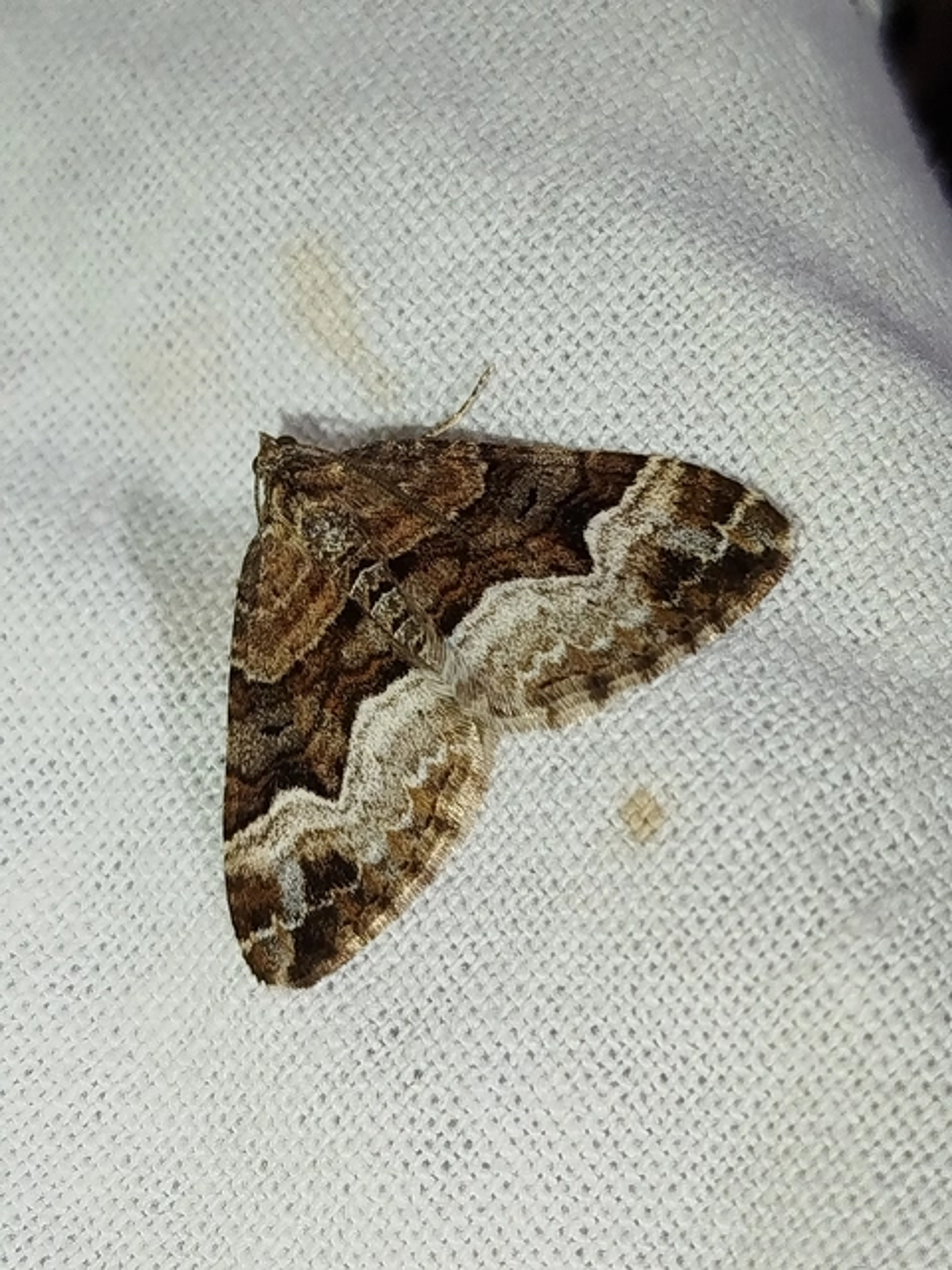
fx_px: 2787
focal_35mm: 76
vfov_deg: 25.7
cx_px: 476
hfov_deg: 19.4
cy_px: 635
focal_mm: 5.31
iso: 80
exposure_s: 1/100
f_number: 1.7
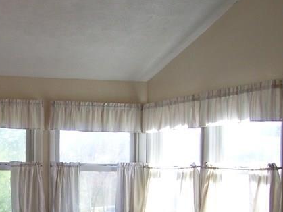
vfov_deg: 16.6
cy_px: 188
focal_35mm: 88
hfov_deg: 21.5
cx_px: 1
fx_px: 719
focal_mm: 6
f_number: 2.7
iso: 80
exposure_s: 1/125
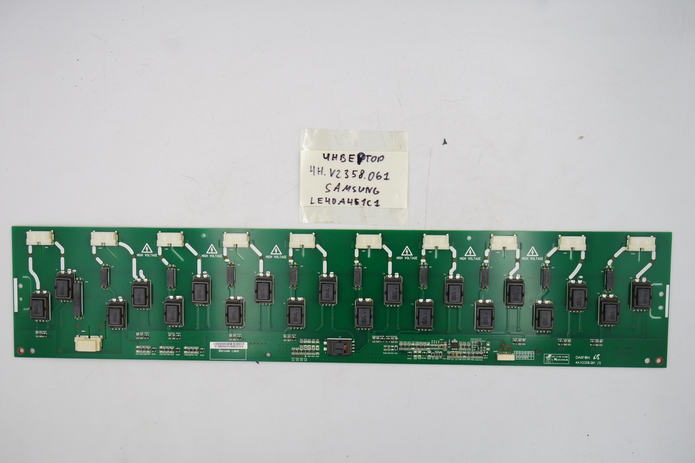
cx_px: 348
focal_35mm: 35
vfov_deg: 37.9
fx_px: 676
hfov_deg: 54.4
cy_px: 232
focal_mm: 13
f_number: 5.6
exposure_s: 1/125
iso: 160
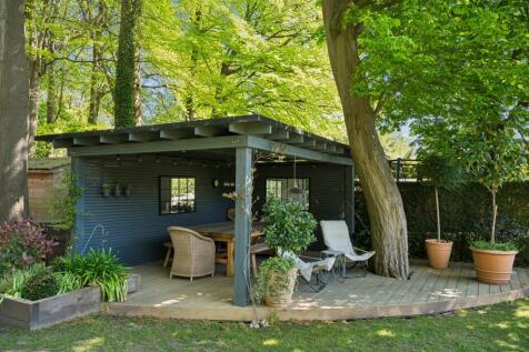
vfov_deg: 46.4
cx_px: 264
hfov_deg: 65.5
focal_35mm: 28
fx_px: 411
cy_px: 176
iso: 320
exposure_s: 1/60
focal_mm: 28
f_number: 8
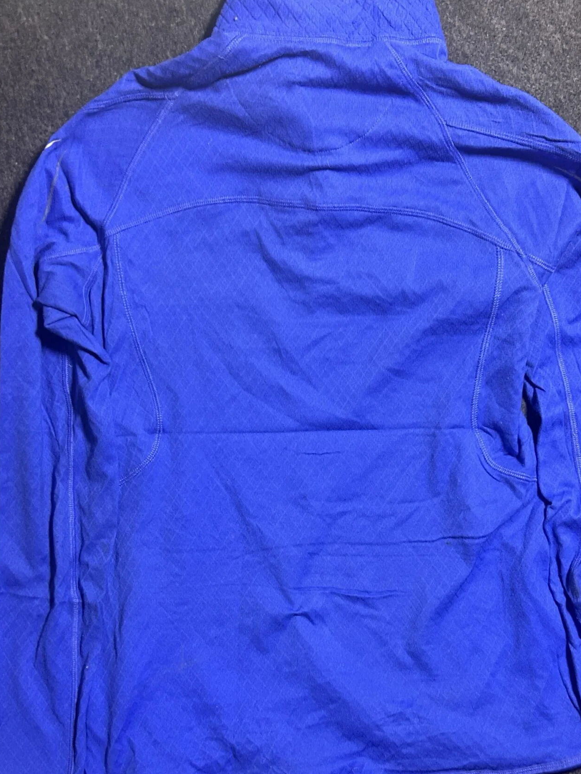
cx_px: 338
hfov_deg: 35.9
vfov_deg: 46.6
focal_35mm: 40
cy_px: 457
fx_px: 895
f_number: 1.5
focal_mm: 5.7
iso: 250
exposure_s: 1/50
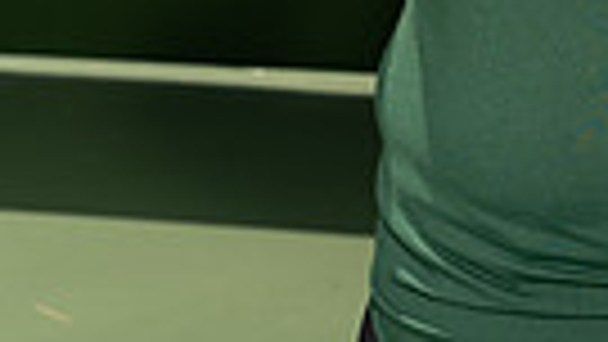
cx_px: 603
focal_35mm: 245
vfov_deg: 4.8
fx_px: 3951
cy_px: -576
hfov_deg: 8.8
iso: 160
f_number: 10
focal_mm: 70
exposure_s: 1/250
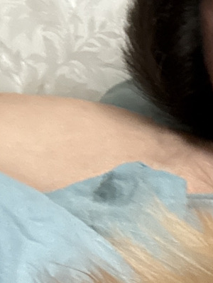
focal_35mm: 115
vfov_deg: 15.9
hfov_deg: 11.2
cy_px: 406
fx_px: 943
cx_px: 469
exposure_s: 1/30
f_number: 1.9
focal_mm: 2.69
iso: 400
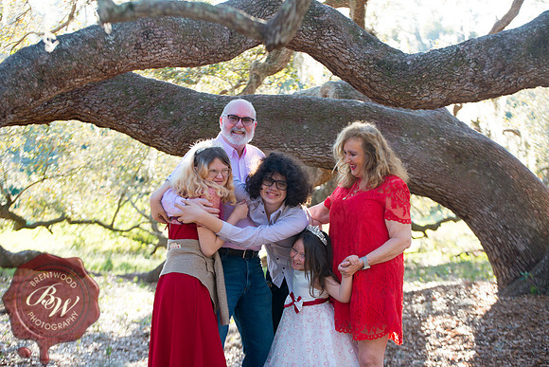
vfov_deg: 15.9
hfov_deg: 23.6
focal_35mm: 86
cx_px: 274
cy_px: 184
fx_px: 1312
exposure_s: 1/160
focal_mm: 86
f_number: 3.5
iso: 200
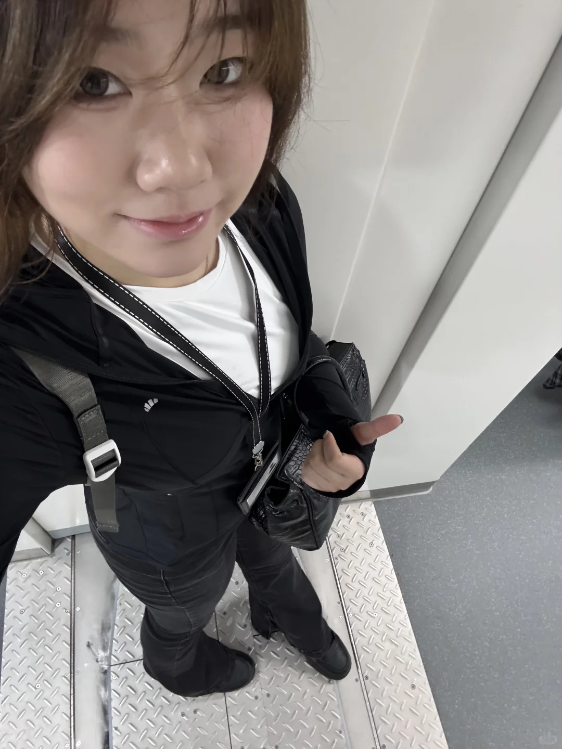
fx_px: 498
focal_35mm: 23
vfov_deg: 73.9
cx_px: 281
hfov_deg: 58.9
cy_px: 374
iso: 320
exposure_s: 1/40
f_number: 1.9
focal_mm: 2.69
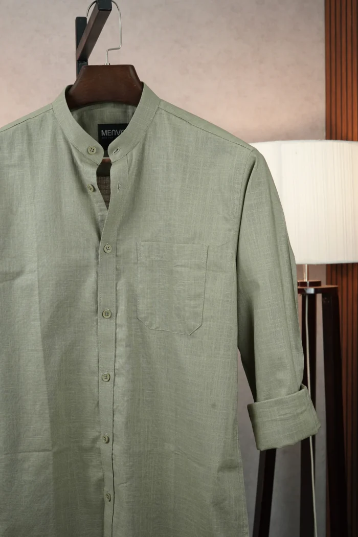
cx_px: 179
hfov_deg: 27.0
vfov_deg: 39.6
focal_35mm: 50
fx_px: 746
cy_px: 268
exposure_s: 1/125
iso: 1600
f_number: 8
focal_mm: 50
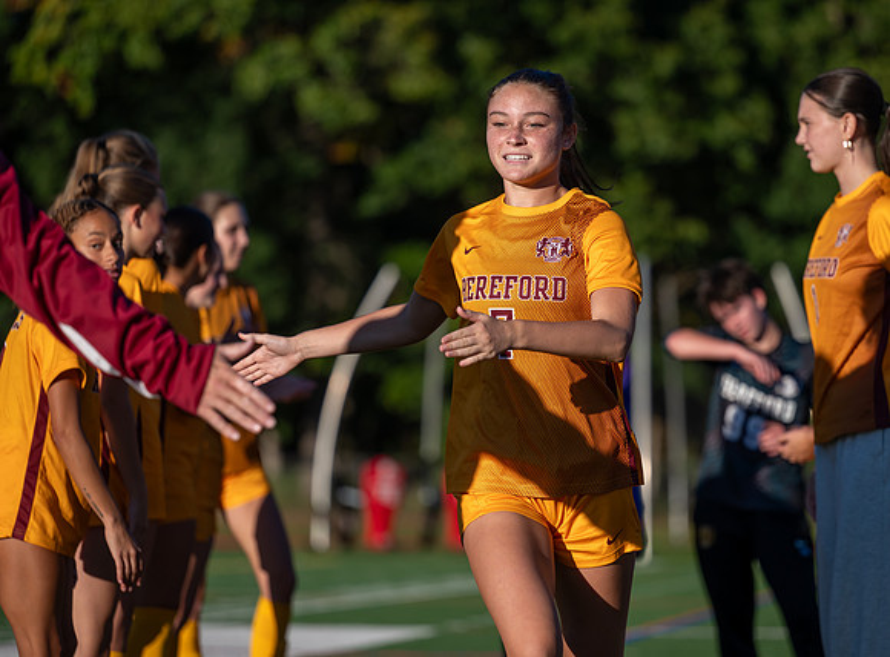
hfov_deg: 12.4
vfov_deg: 9.1
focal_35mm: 161
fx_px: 4112
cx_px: 505
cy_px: 299
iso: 100
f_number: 2.8
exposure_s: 1/2000
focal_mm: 135
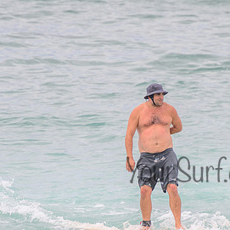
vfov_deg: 1.7
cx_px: 121
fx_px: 7540
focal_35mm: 1003
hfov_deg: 1.7
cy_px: 118
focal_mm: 400
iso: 220
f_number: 5.6
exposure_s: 1/2000
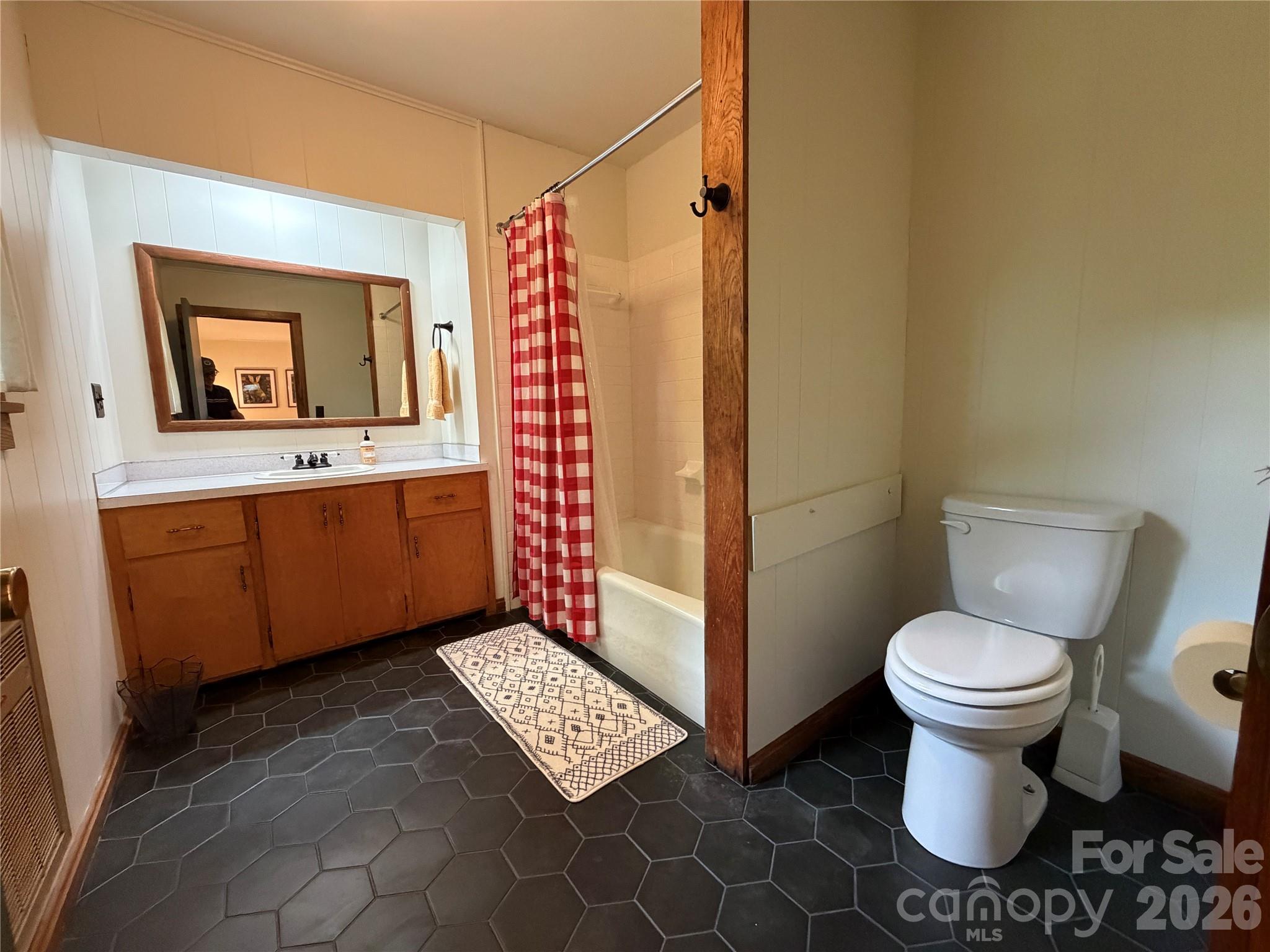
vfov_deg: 85.7
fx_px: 514
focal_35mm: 14
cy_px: 476
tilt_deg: -7.3
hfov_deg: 102.1
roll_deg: +1.8
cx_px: 635
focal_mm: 2.22
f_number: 2.2
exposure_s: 1/60
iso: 640
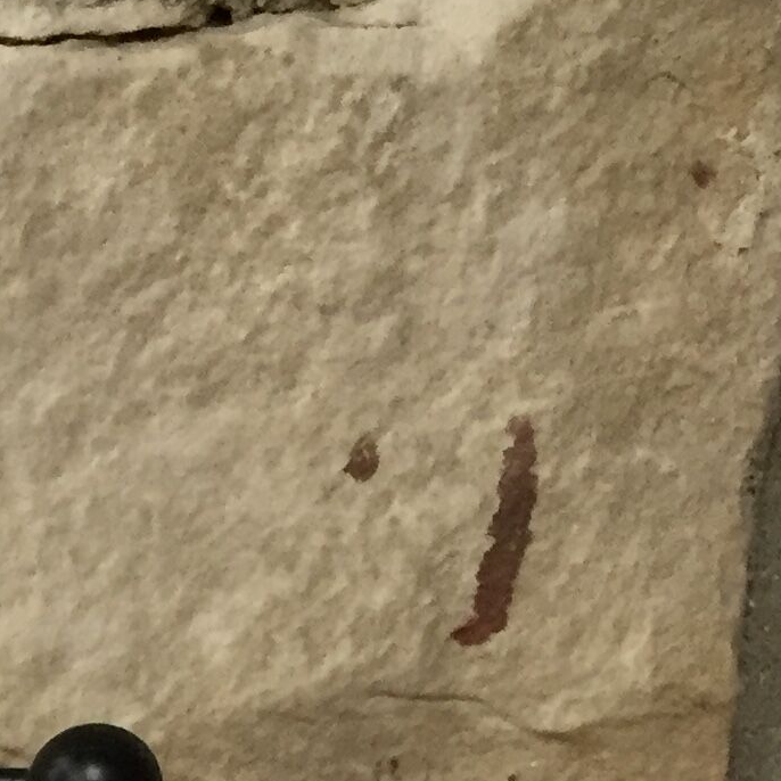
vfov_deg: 13.1
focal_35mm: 122
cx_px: -266
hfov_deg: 13.7
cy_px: 1354
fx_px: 3114
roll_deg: +3.3
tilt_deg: -24.4
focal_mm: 4.15
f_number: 2.2
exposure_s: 1/33
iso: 160
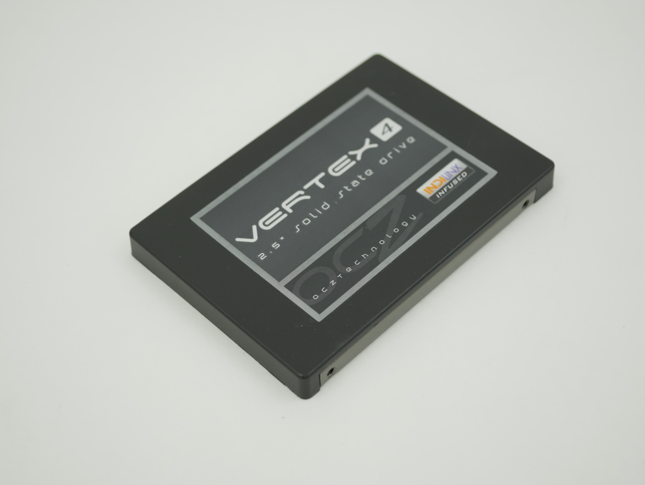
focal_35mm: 60
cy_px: 242
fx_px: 1118
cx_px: 322
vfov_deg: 24.4
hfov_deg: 32.2
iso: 200
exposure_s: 1/125
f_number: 3.5
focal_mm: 30
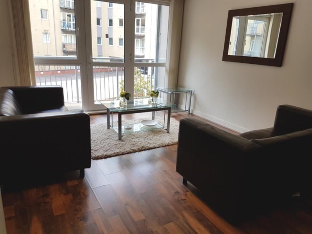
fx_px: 234
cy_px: 117
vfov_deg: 53.1
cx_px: 156
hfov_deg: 67.3
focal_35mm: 26
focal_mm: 4.2
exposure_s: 1/207
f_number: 1.7
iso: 40
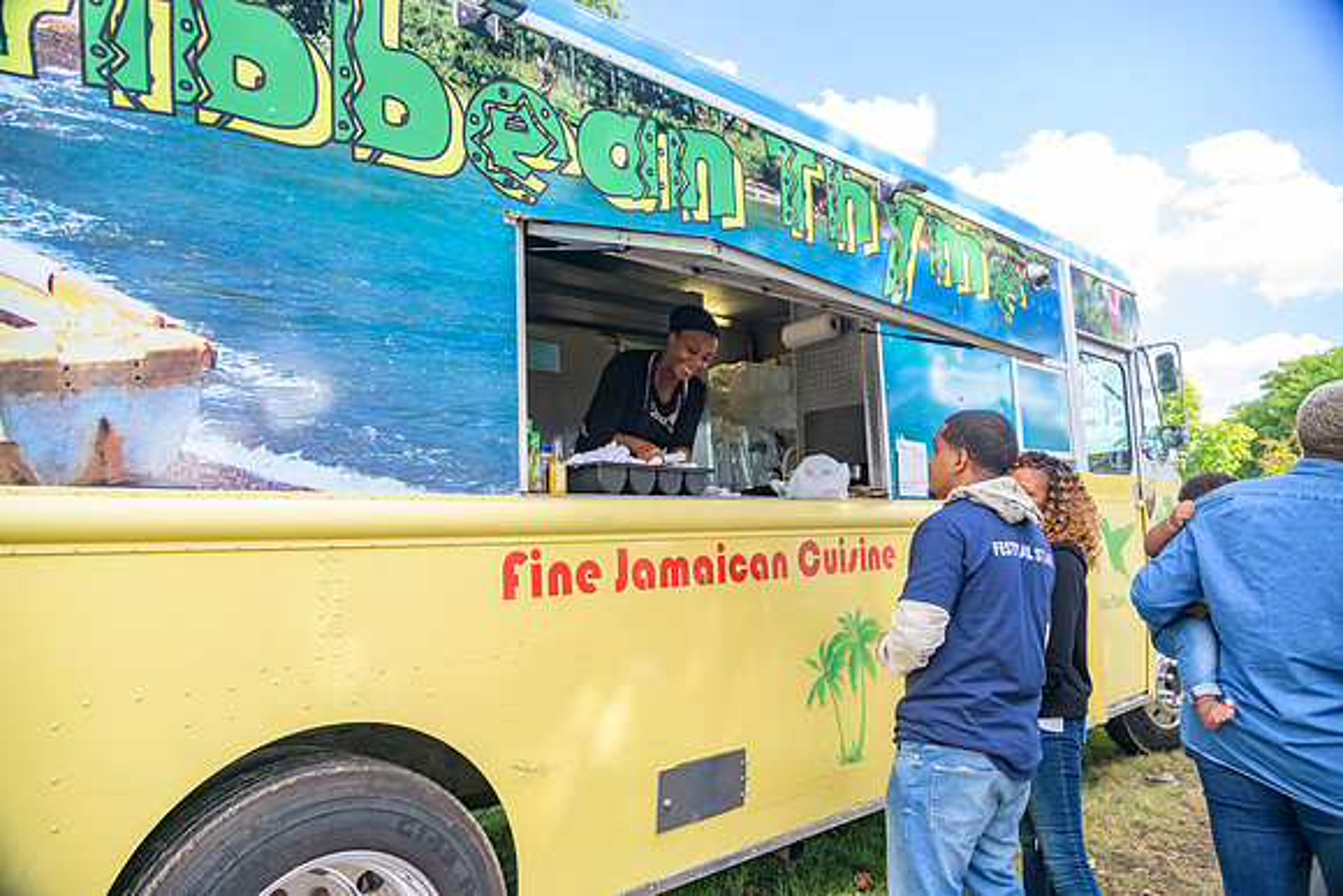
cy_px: 448
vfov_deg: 53.2
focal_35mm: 24
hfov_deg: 73.7
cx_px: 672
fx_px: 896
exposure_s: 1/250
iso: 400
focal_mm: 24
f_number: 4
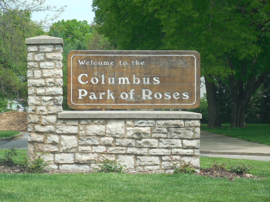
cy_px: 101
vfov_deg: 11.1
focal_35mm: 134
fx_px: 1045
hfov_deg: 14.7
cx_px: 135
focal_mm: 24.2
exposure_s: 1/320
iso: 125
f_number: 4.9
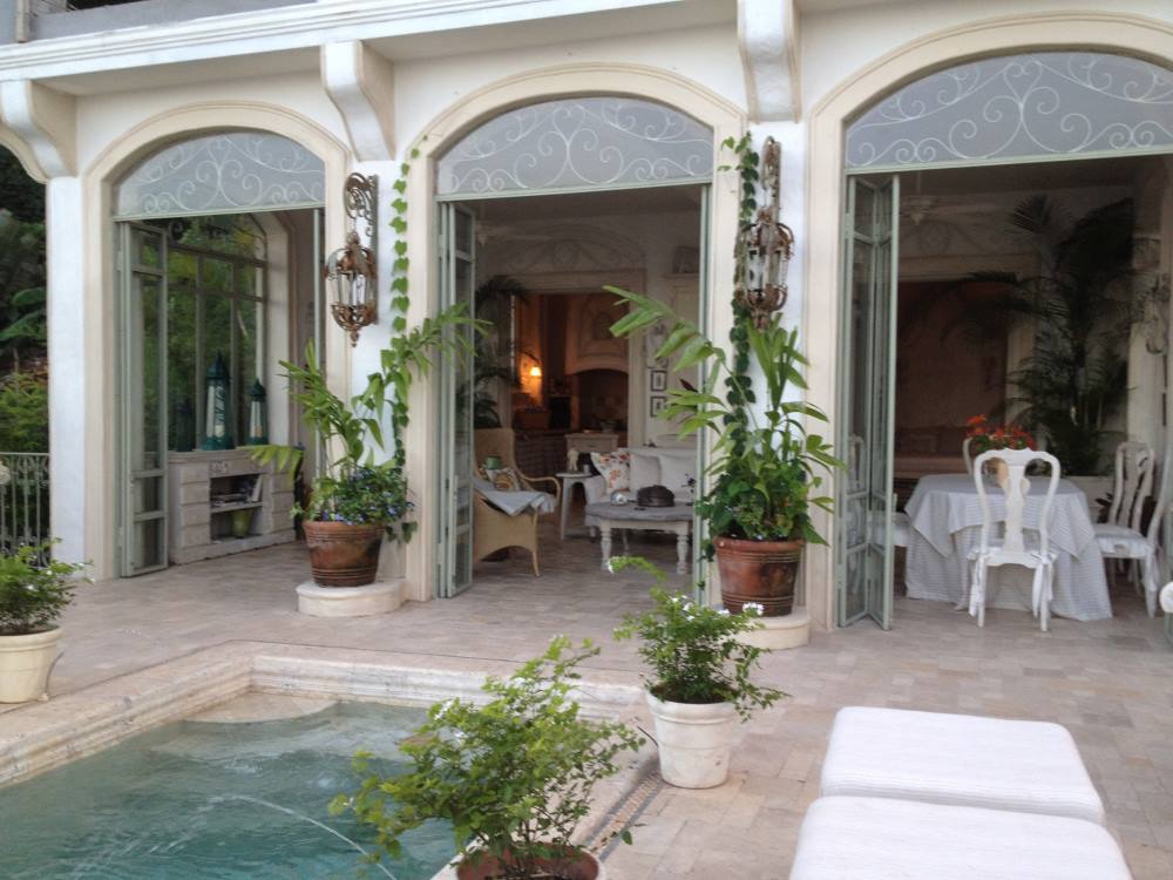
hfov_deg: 52.6
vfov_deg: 40.7
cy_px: 440
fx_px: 1186
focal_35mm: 35
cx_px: 586
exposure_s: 1/60
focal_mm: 4.28
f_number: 2.4
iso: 80
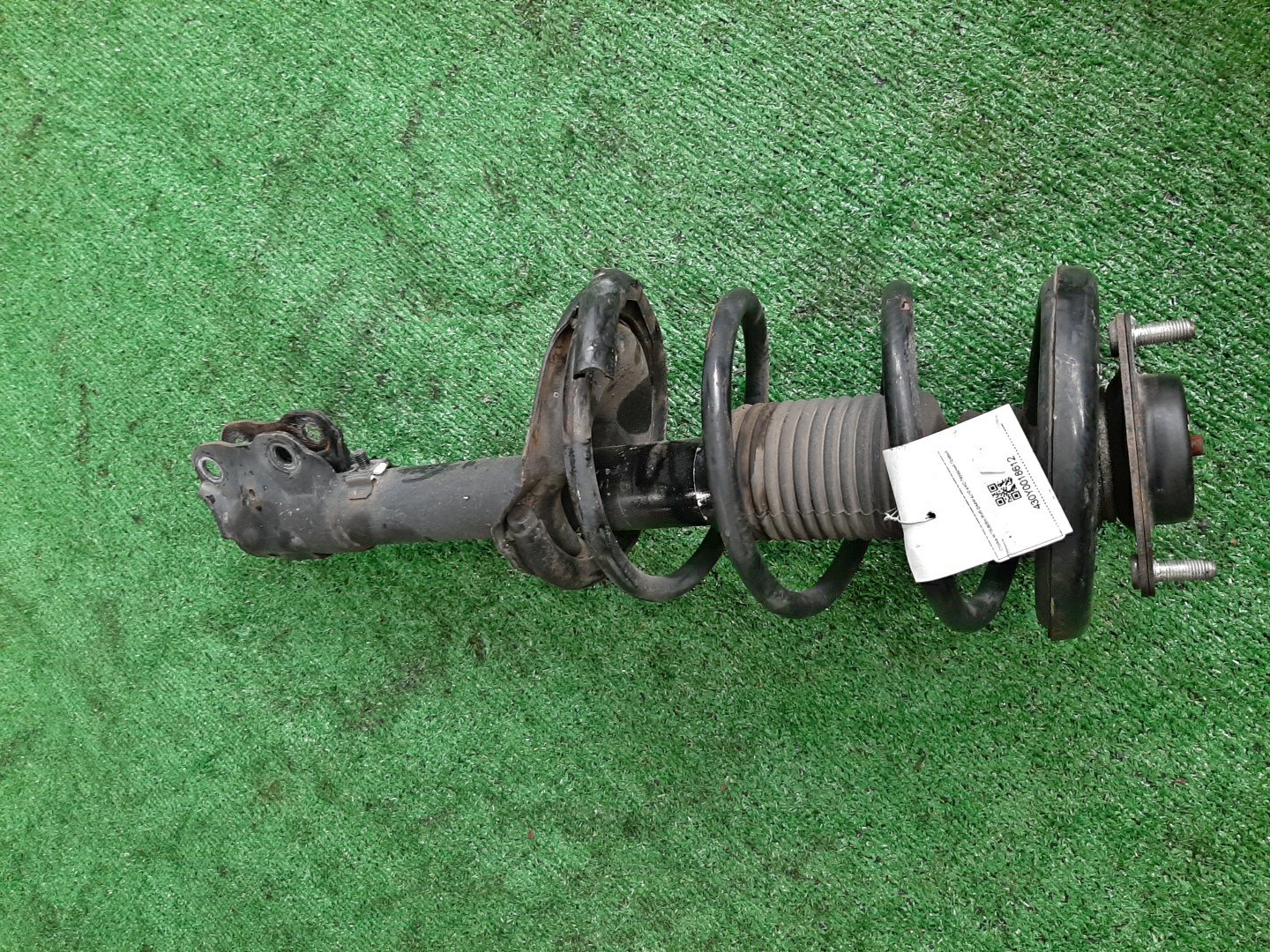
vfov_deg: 53.1
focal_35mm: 26
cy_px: 476
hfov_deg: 67.3
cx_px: 635
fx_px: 954
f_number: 1.7
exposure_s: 1/50
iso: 172
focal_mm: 3.93
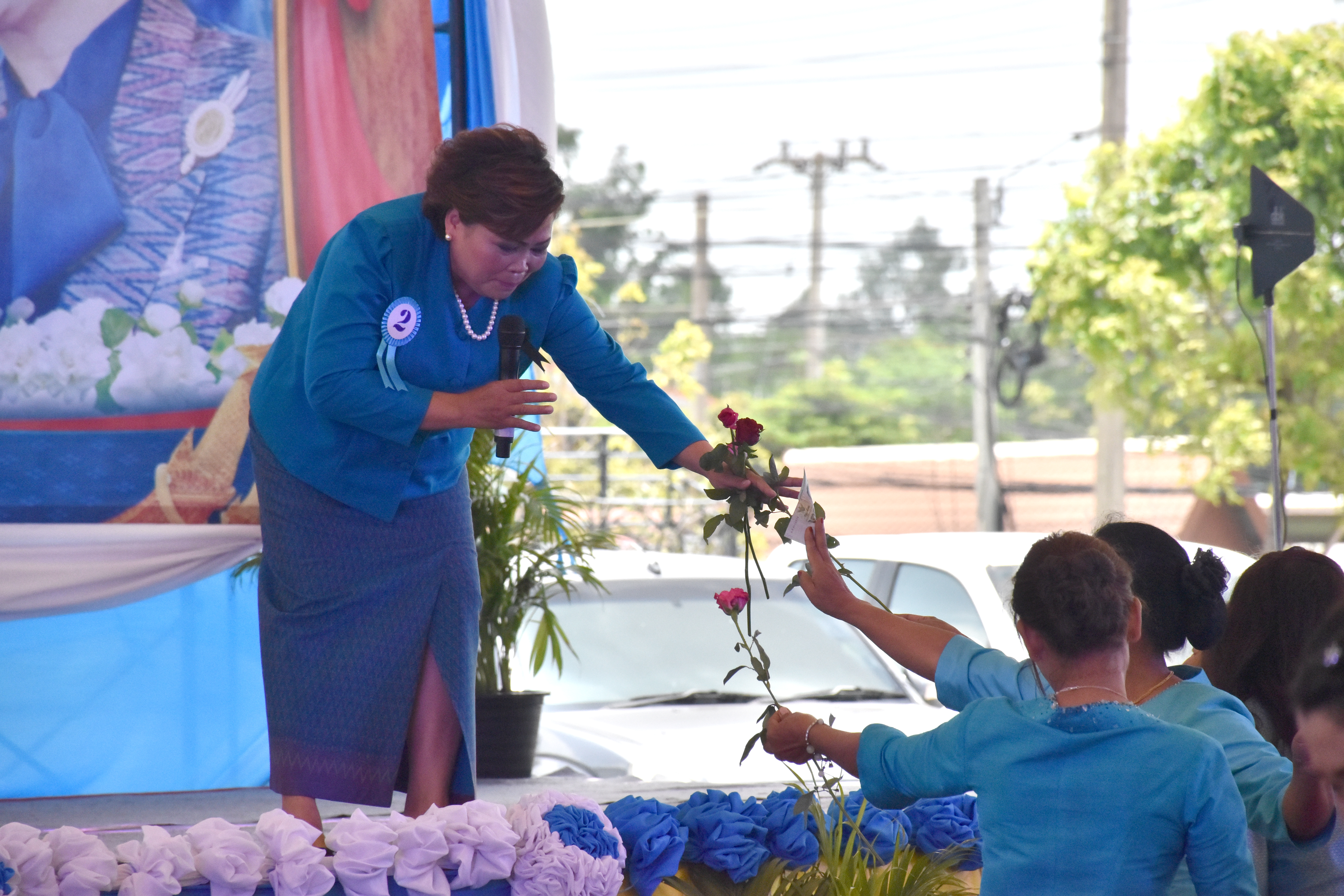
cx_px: 672
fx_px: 7839
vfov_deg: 6.5
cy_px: 448
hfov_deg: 9.8
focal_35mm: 210
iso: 1250
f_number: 8
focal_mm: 140
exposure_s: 1/4000
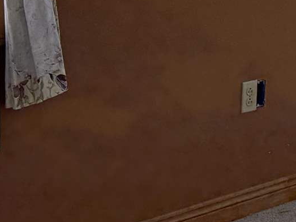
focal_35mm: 141
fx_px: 1205
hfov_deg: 12.1
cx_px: 632
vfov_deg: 9.7
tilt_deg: +2.7
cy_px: -244
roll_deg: +0.8
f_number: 1.78
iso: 160
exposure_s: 1/234
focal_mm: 6.76
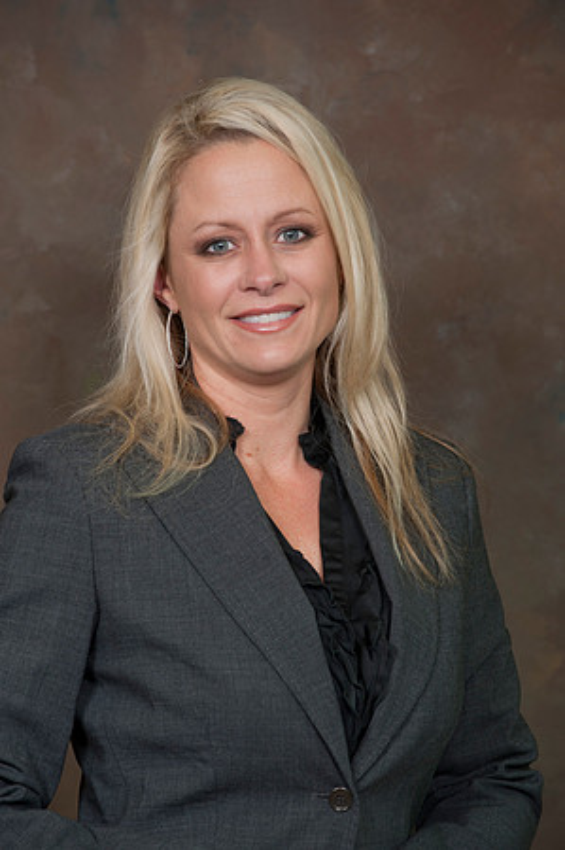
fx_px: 4719
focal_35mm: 200
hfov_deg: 6.9
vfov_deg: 10.3
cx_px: 282
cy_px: 425
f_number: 5.6
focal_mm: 200
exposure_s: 1/125
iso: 320
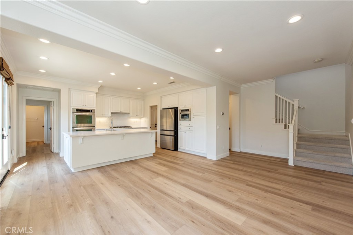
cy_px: 118
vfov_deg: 81.2
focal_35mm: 14
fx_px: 137
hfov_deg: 104.2
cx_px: 176
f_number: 5.6
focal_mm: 14
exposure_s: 1/125
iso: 640
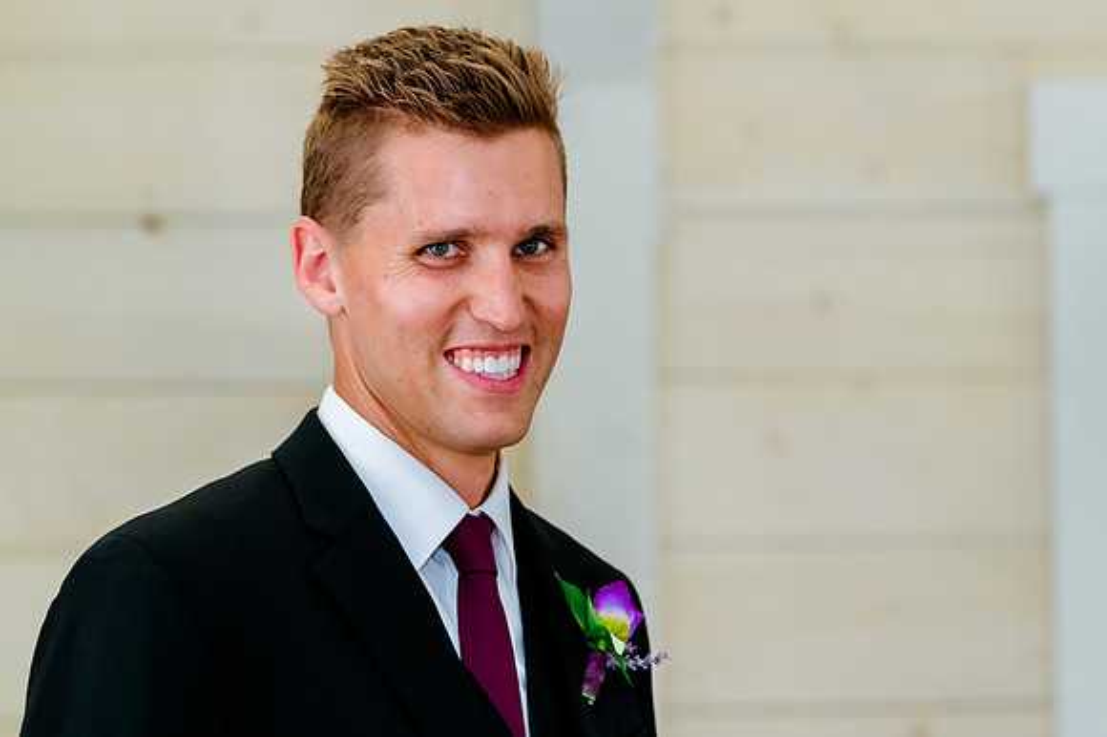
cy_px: 302
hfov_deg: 14.0
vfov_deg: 9.4
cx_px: 591
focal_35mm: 146
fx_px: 4500
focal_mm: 120
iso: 640
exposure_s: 1/160
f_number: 4.5
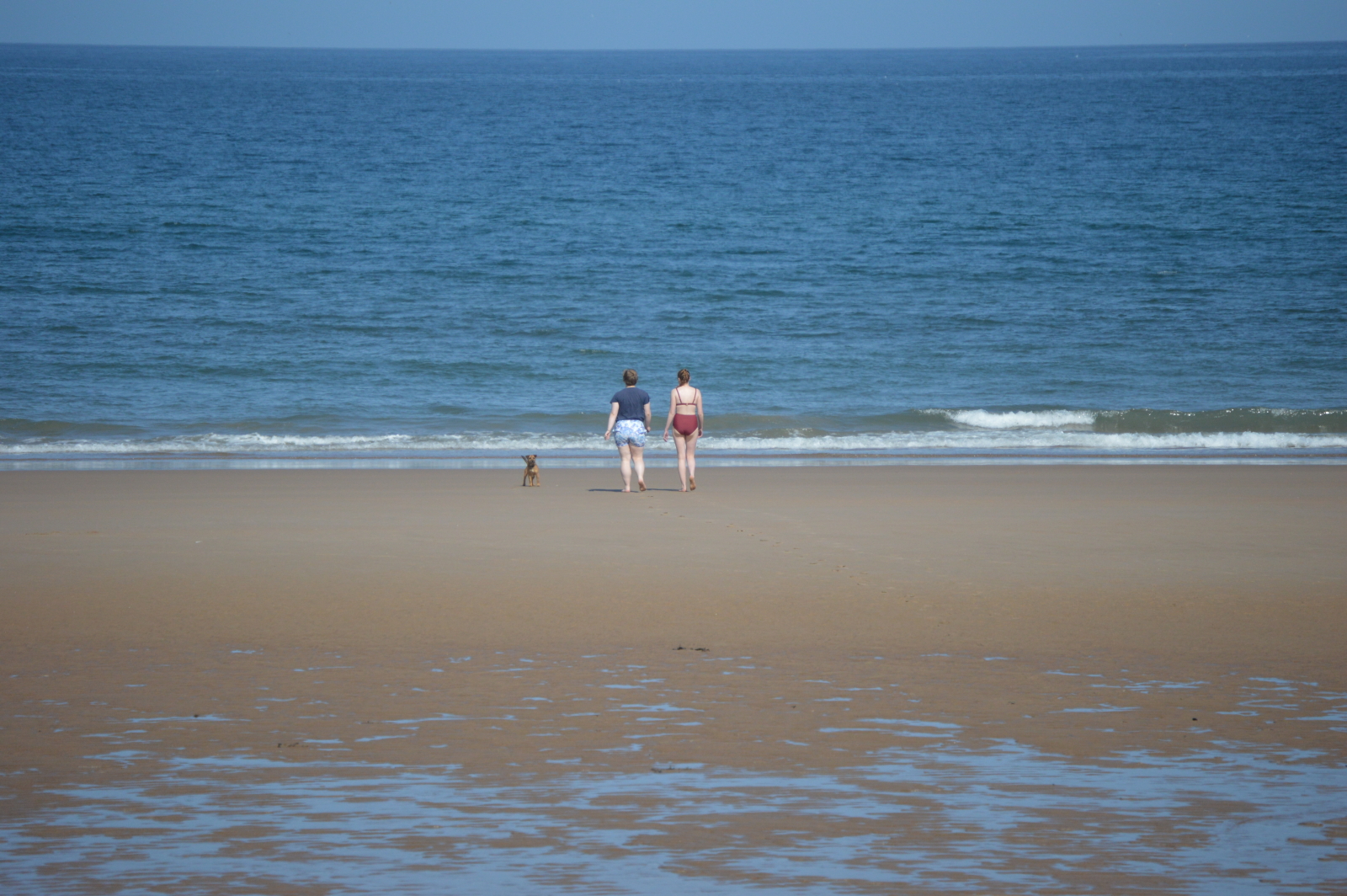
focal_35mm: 248
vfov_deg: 5.5
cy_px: 448
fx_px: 9253
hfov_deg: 8.3
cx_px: 674
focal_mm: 165
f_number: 5.3
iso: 450
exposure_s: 1/3200
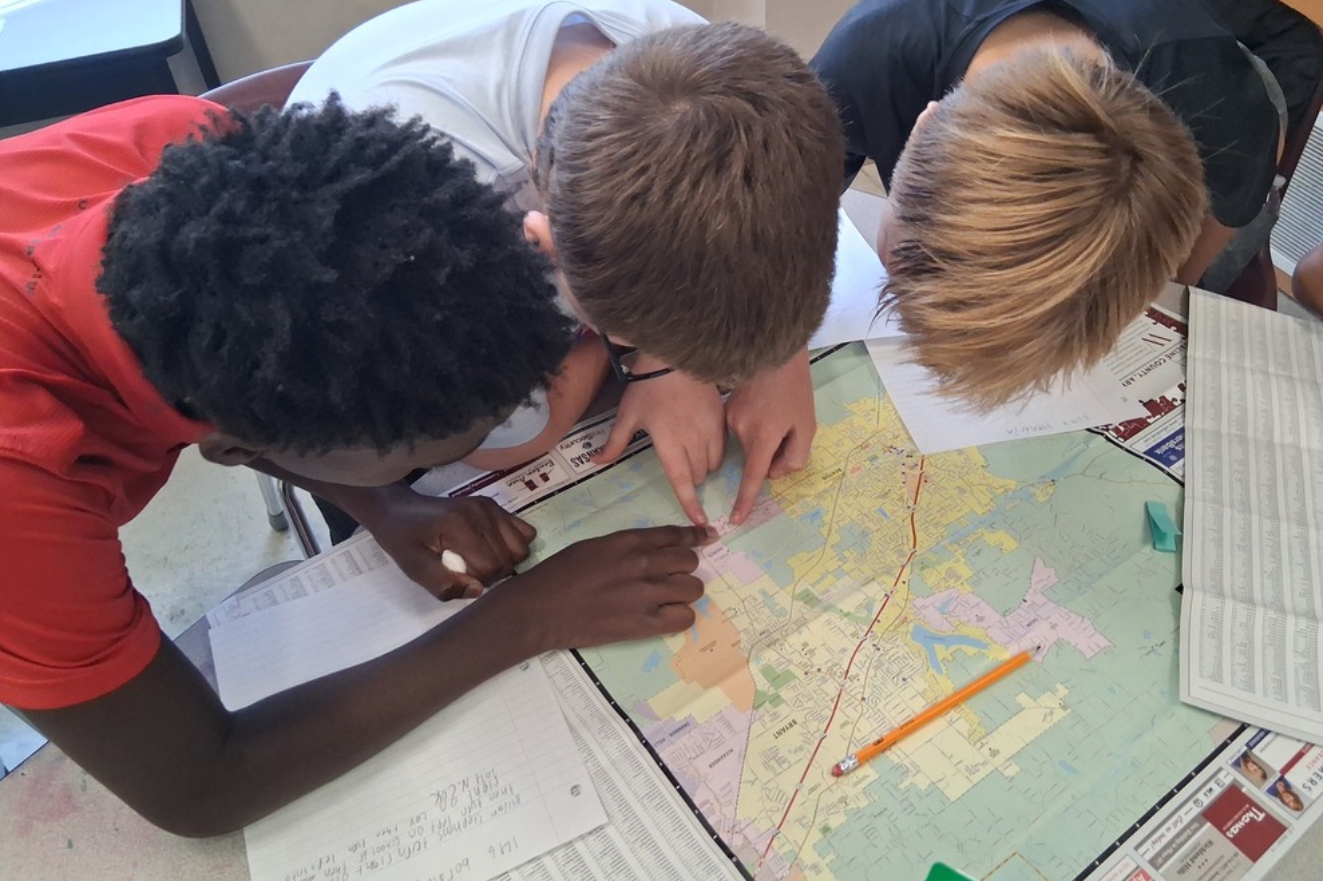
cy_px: 376
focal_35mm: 28
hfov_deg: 65.5
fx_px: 1029
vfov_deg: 46.2
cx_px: 684
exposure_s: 1/120
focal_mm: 3.98
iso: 250
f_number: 1.8
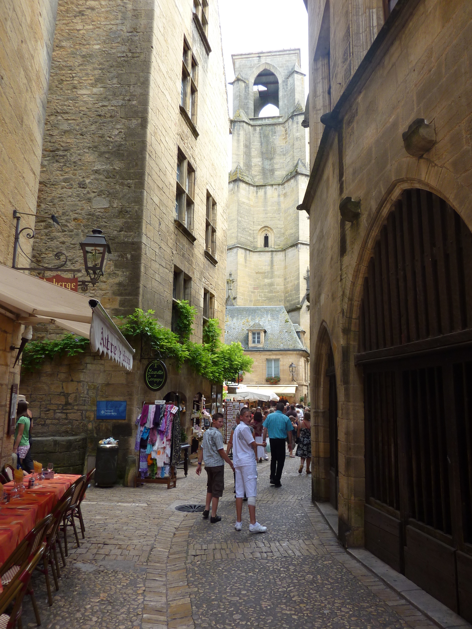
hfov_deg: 54.9
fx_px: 455
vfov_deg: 69.4
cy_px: 314
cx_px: 236
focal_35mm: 25
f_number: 3.3
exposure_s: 1/100
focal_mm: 4.1
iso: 80
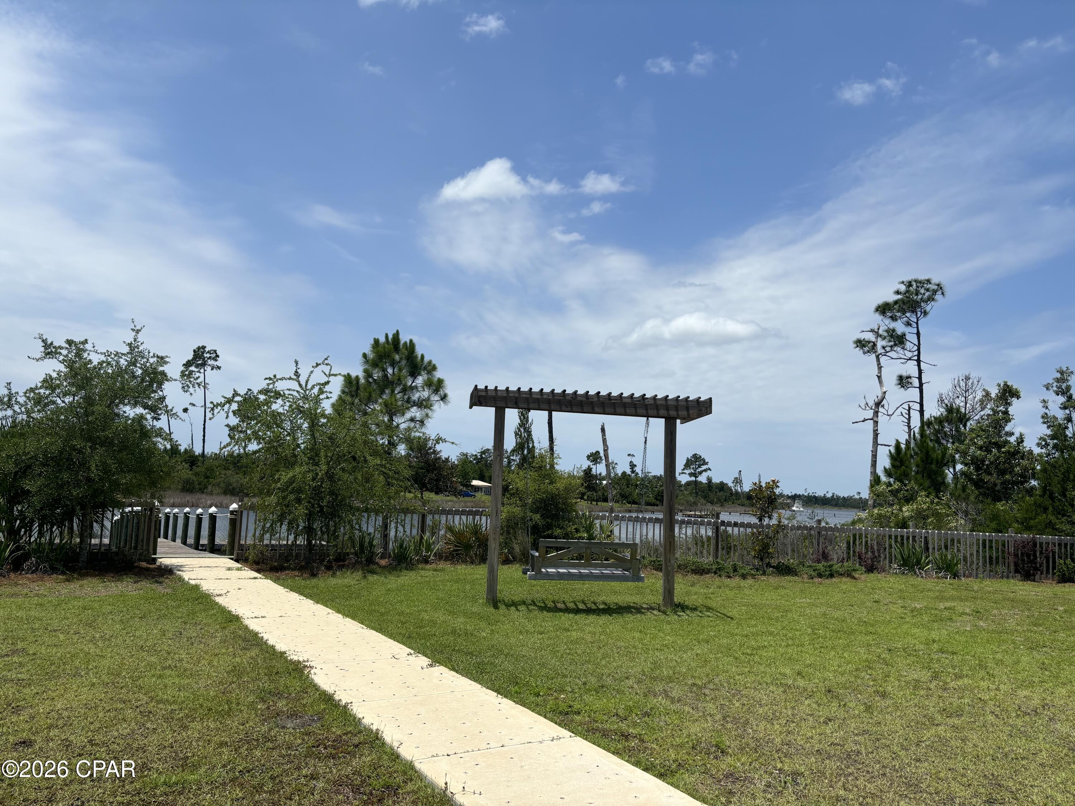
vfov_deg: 53.1
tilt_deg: +6.1
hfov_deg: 67.3
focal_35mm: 26
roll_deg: -2.2
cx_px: 538
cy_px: 403
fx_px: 807
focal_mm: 5.96
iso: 50
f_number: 1.6
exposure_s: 1/6711
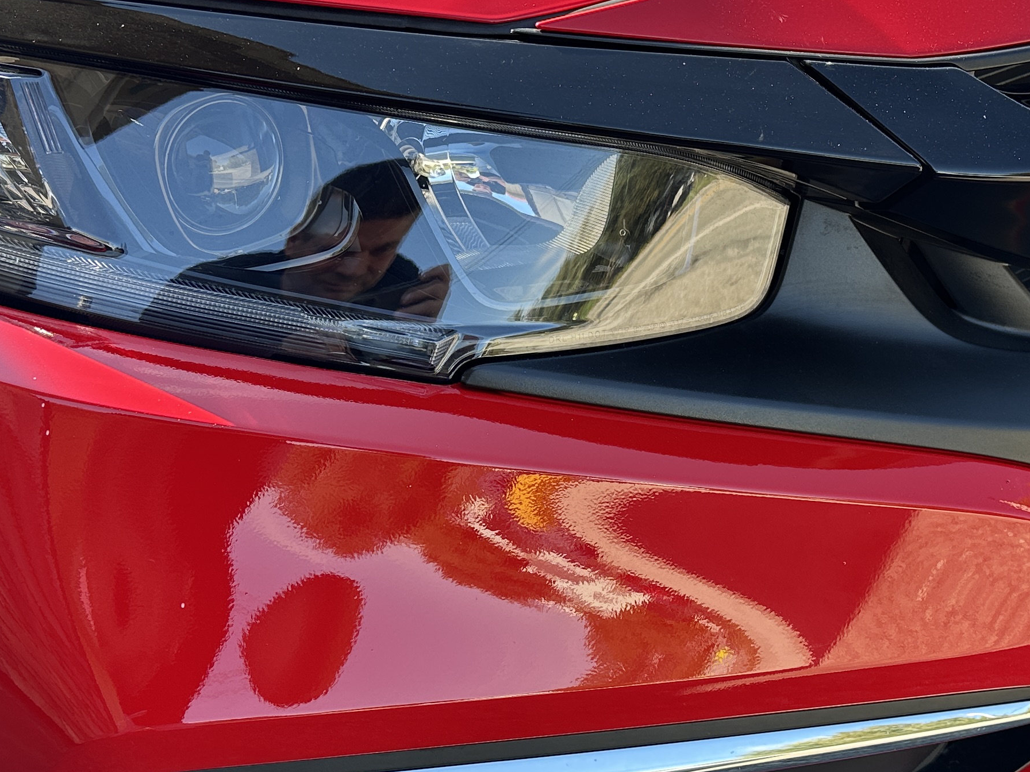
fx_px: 1607
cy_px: 450
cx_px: 618
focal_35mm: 54
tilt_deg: -26.8
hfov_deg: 35.4
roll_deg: +2.9
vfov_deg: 27.0
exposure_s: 1/355
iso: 80
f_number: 1.78
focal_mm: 6.86
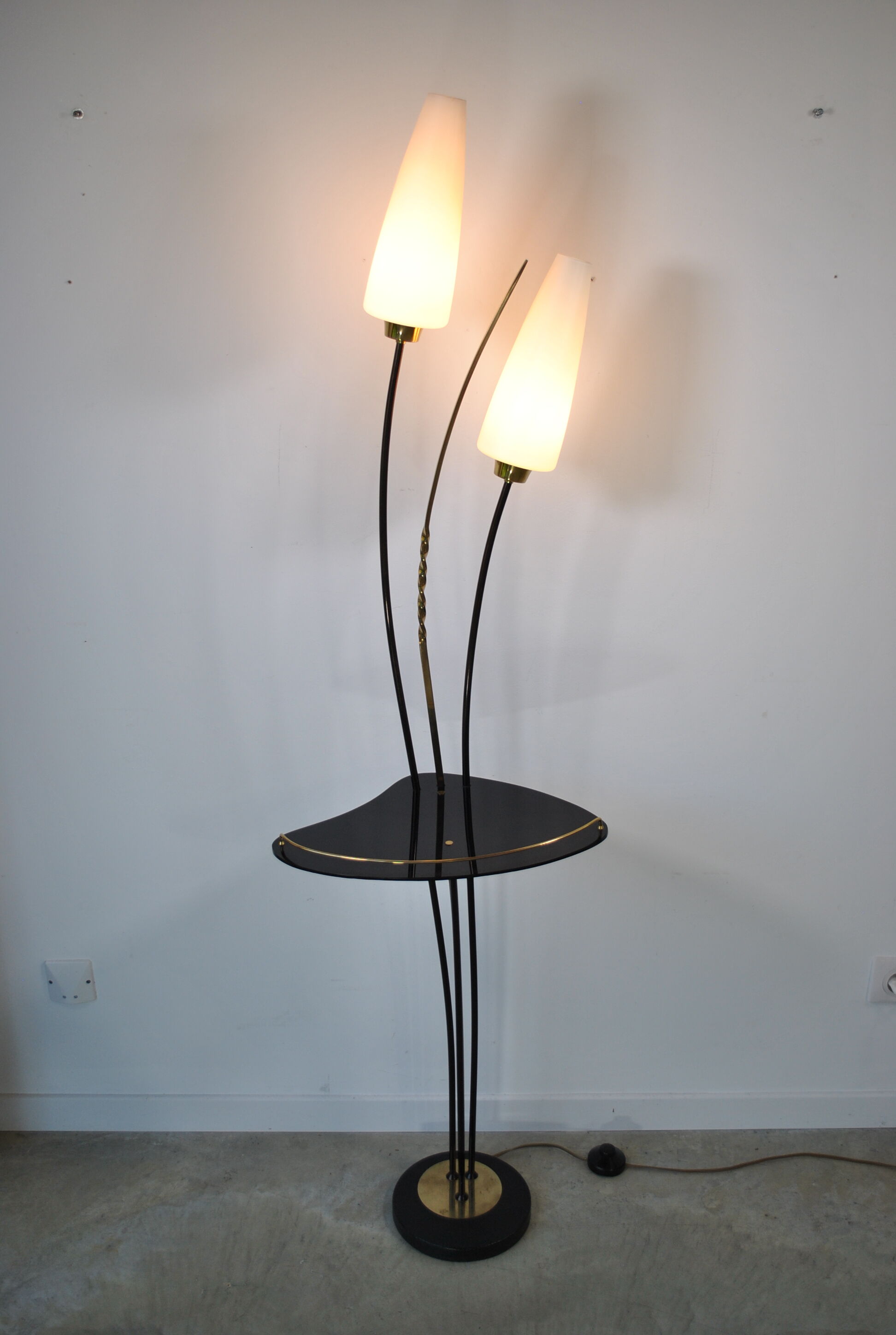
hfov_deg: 37.0
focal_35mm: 36
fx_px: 1338
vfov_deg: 53.0
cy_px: 668
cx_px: 448
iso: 200
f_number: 4
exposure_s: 1/200
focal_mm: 24
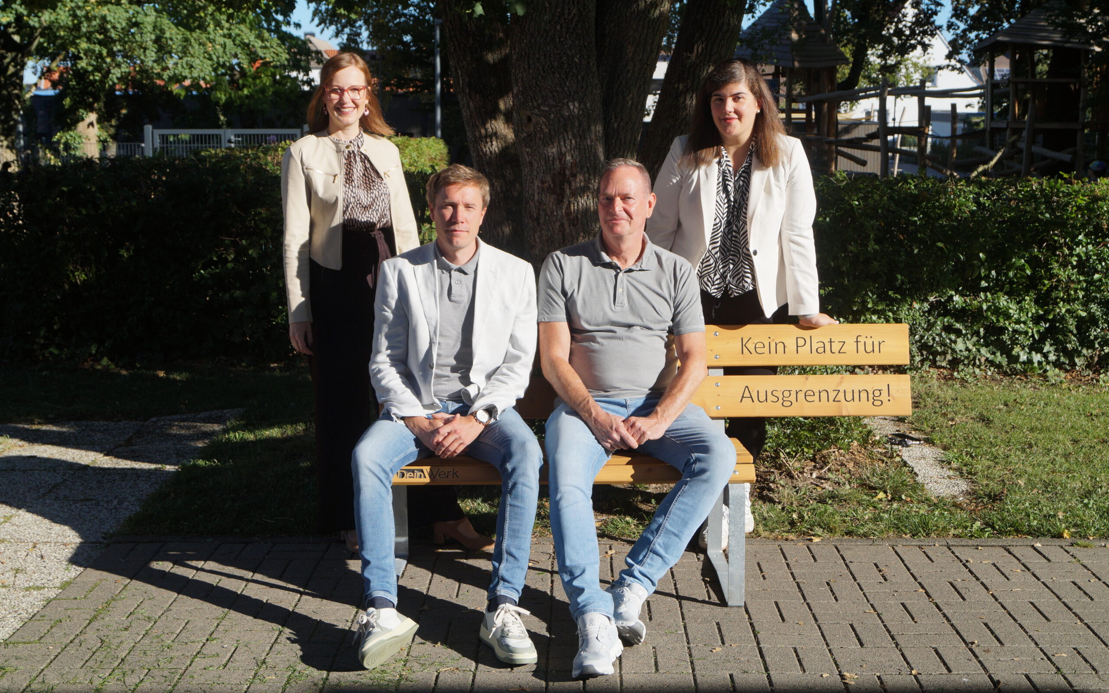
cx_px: 556
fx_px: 1300
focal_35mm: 43
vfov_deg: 29.9
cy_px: 327
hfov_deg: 46.2
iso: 100
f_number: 6.3
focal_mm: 28
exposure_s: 1/320
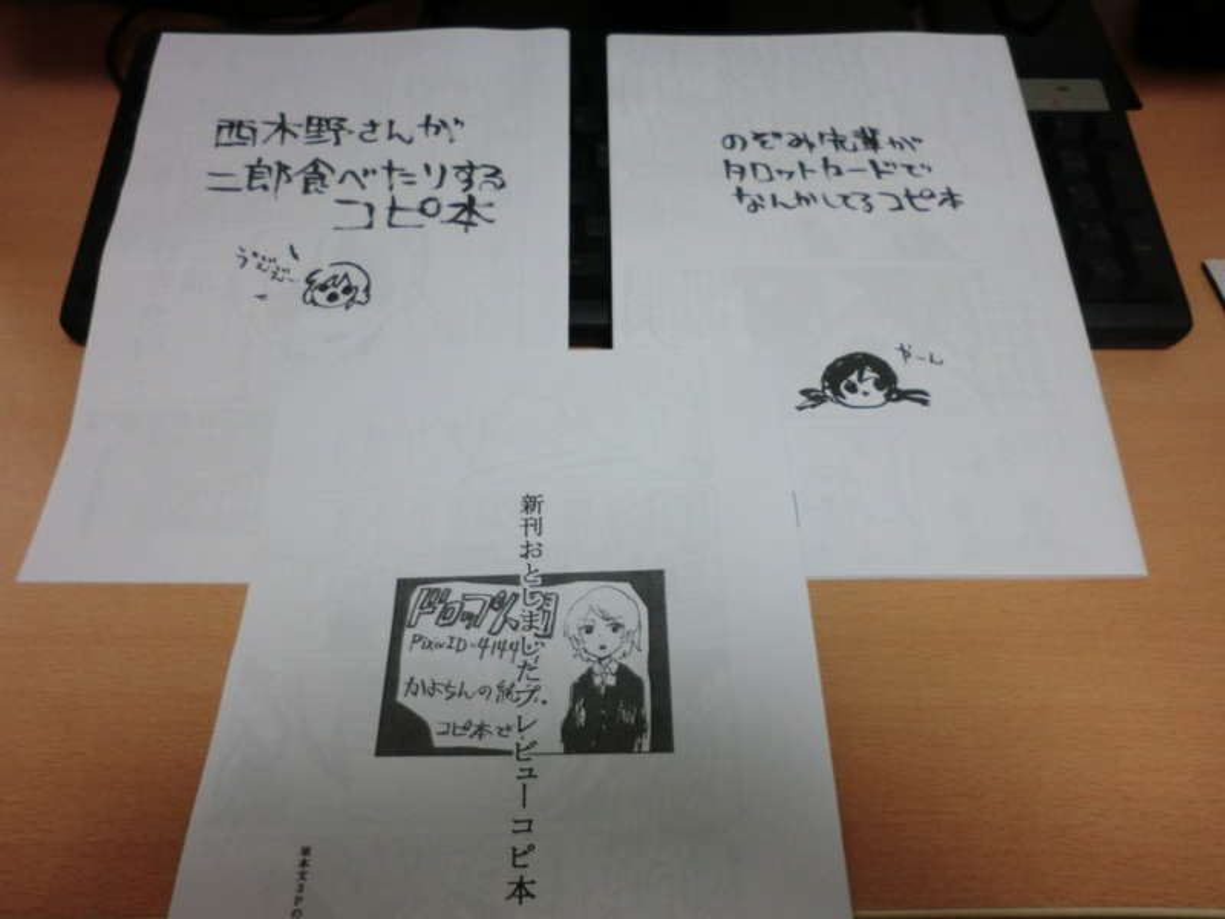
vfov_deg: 51.4
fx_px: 955
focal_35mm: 27
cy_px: 460
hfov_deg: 65.3
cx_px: 612
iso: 160
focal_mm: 4.9
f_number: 3.2
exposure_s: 1/60
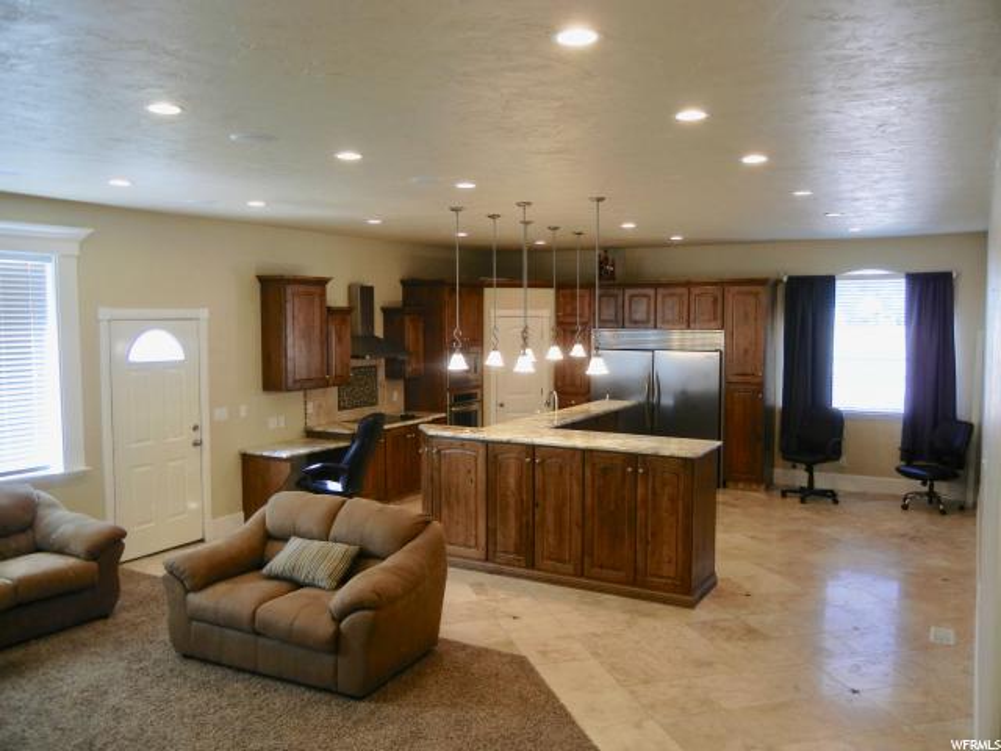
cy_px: 376
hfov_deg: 60.0
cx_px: 500
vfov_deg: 46.8
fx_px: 868
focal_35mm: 30
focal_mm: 5.4
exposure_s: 1/38.5
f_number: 3.5
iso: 160
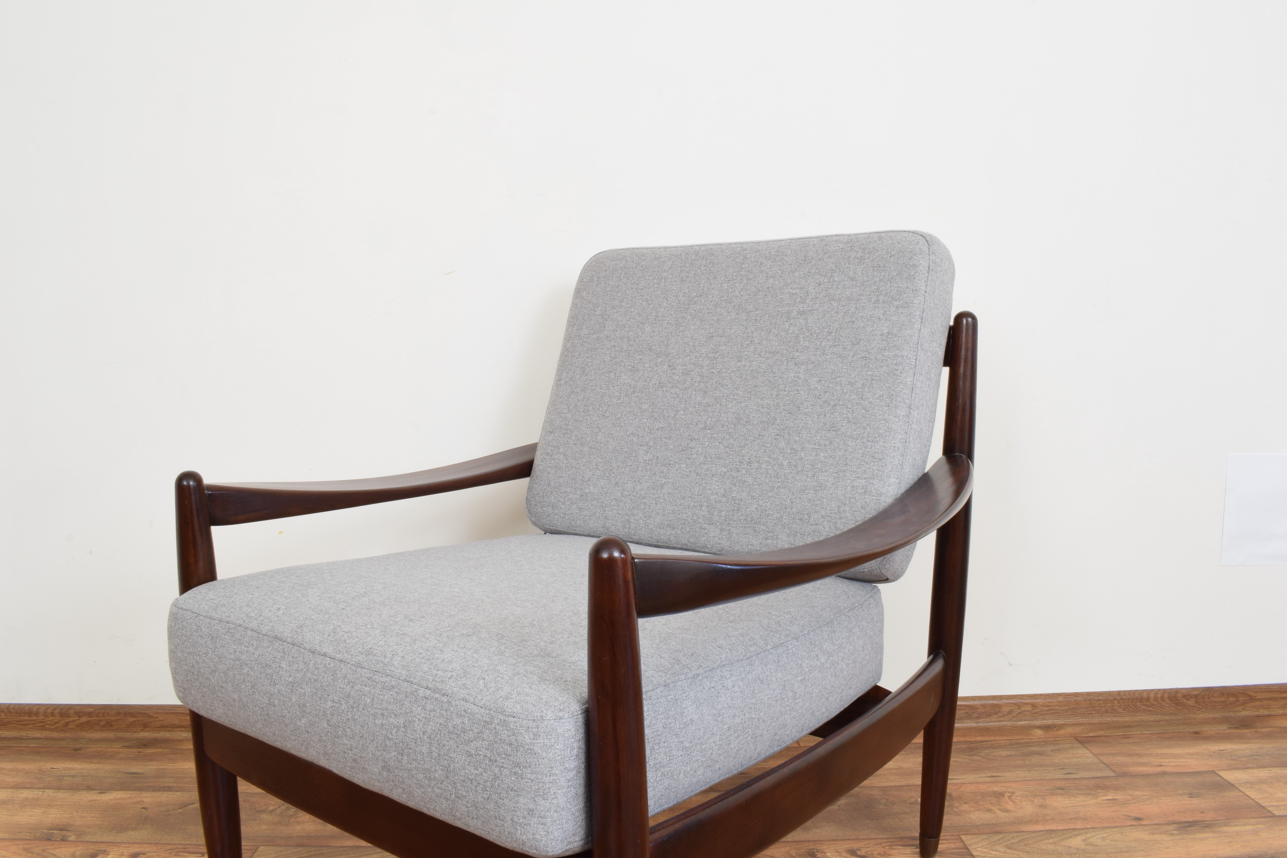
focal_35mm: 27
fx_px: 965
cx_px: 644
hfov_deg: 67.4
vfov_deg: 47.9
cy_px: 429
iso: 100
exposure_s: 4
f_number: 22
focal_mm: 18
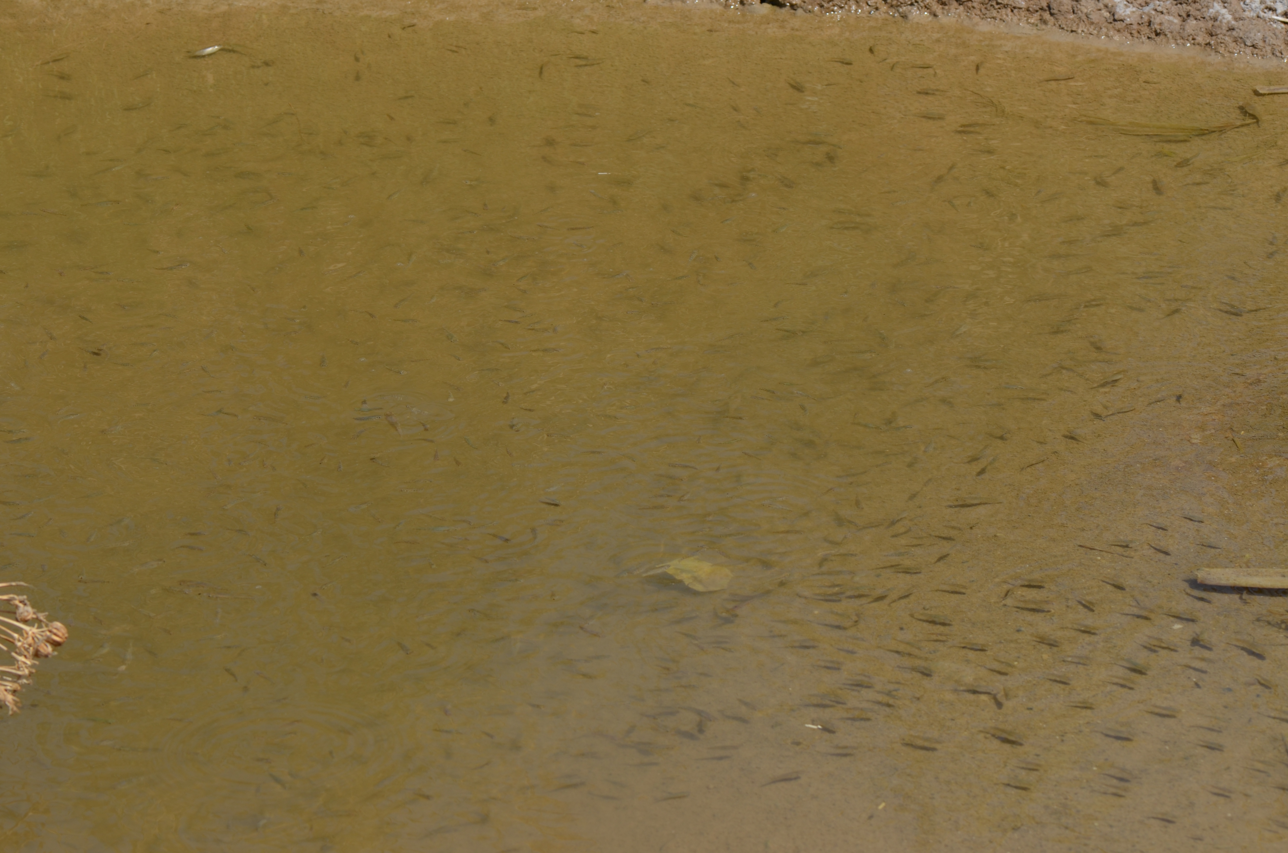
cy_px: 426
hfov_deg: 13.1
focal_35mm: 158
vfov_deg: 8.7
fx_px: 5623
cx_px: 644
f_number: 8
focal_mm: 105
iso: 110
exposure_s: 1/250
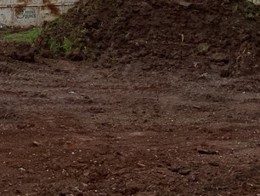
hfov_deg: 17.4
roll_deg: +0.6
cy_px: -57
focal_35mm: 97
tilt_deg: +1.2
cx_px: -167
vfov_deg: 14.6
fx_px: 729
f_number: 1.8
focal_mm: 3
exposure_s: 1/1730
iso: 16
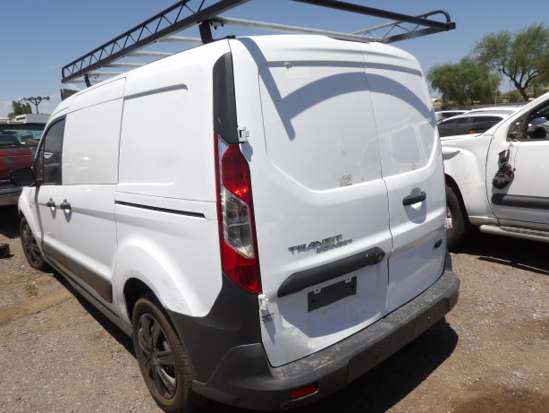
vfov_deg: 54.9
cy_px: 209
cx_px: 268
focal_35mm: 25
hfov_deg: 69.4
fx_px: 397
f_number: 5.6
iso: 100
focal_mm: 4.3
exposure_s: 1/740
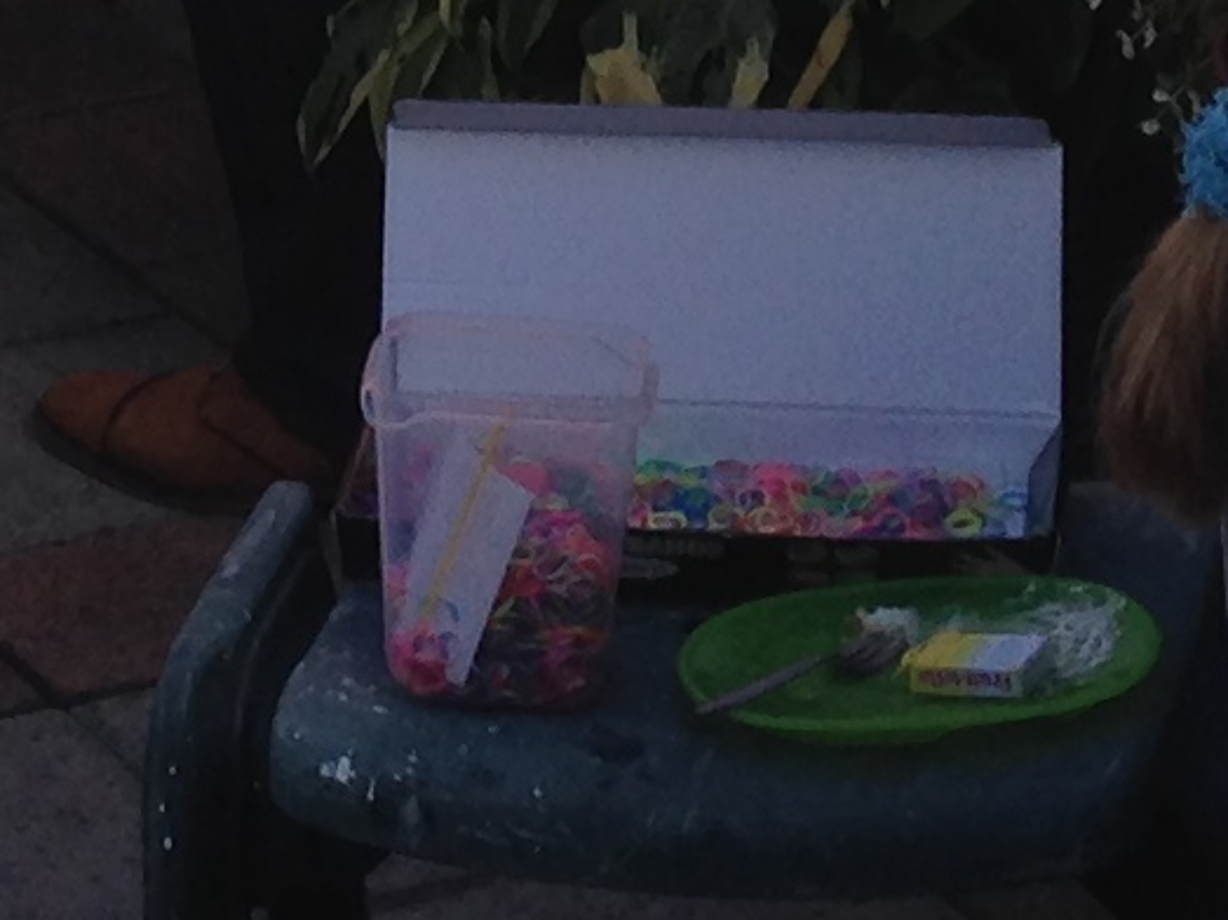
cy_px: -1002
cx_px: 183
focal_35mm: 206
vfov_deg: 6.9
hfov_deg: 9.6
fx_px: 7306
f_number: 2.4
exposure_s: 1/821
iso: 50
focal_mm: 4.12
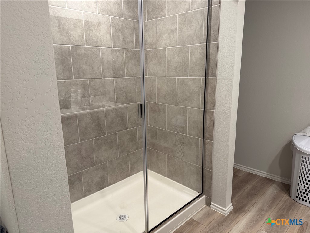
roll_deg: +1.2
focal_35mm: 24
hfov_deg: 71.6
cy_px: 116
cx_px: 155
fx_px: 215
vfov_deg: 56.8
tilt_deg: -12.0
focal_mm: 6.76
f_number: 1.78
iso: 160
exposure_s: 1/60
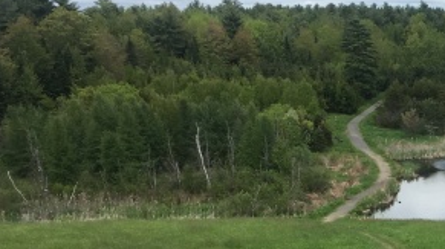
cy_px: 325
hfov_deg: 22.6
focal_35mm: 87
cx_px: 528
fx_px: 1026
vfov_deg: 13.4
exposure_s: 1/1282
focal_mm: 4.15
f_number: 2.2
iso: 25
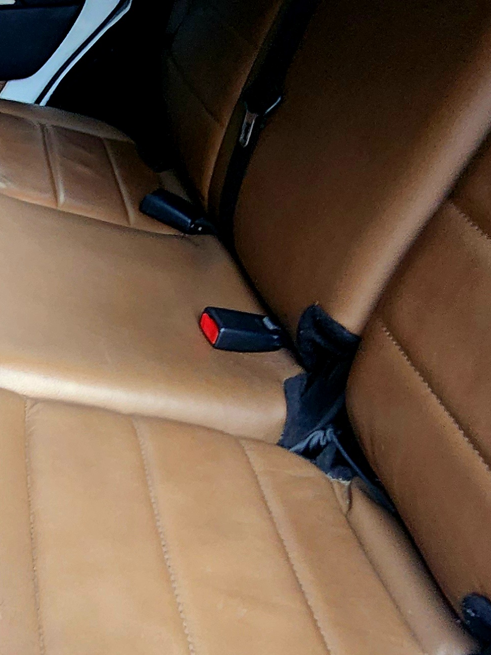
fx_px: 756
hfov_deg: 33.1
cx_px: 3
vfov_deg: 46.7
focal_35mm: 40
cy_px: 297
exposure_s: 1/30
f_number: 2.2
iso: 640
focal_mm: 2.2
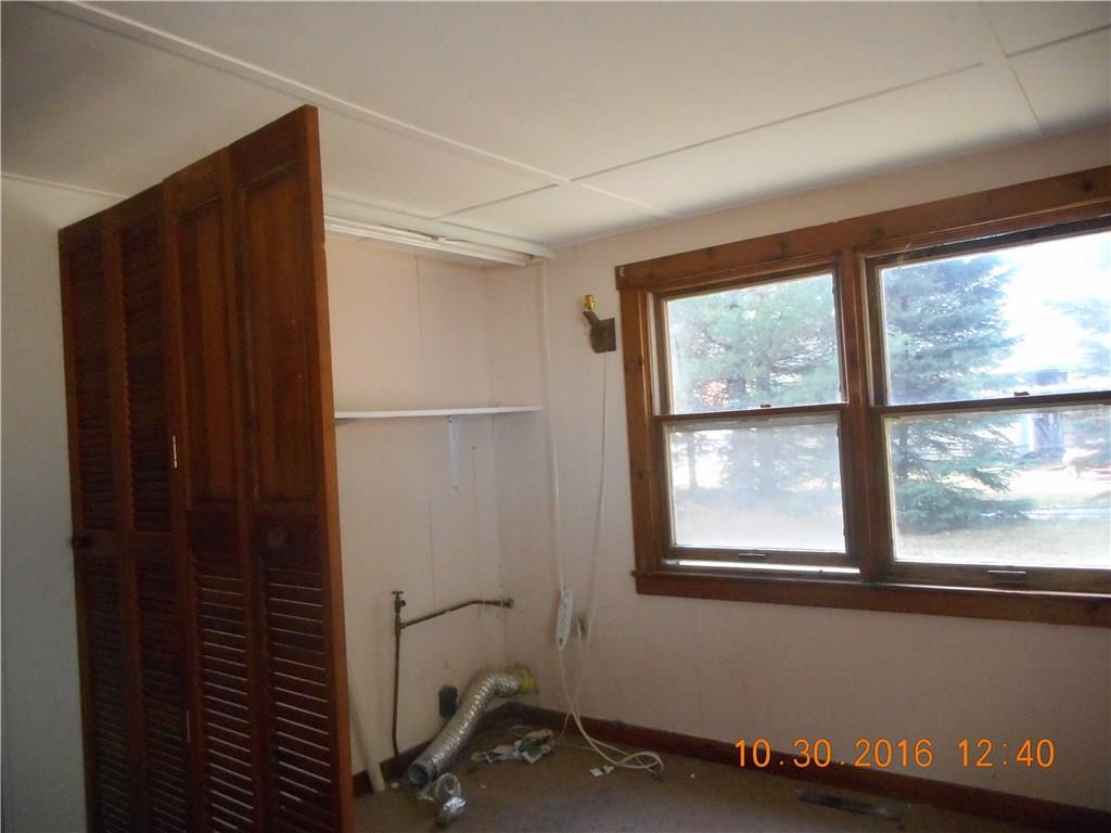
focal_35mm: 25
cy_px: 416
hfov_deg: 69.4
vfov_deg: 54.9
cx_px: 556
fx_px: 802
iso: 800
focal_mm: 4.5
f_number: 3.7
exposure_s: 1/80
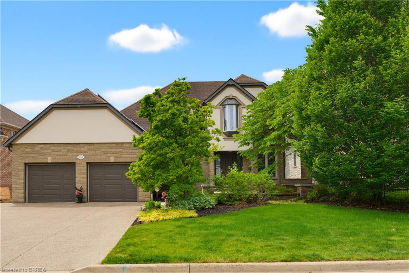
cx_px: 204
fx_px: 225
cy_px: 136
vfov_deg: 62.4
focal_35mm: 20
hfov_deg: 84.6
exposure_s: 1/320
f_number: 8
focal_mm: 19.8
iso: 400
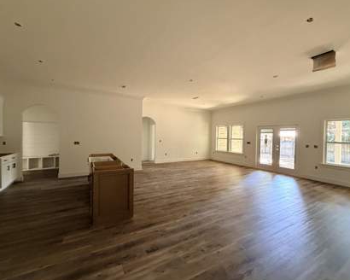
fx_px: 166
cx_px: 184
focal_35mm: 16
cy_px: 137
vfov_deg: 80.4
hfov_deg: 93.0
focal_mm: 2.22
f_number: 2.2
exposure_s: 1/60
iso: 640
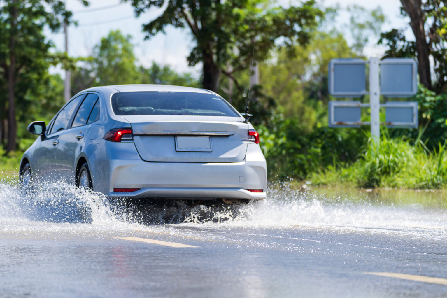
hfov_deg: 10.7
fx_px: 2384
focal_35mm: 192
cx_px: 185
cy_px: 178
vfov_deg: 7.2
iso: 100
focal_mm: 115
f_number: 2.8
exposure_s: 1/2000
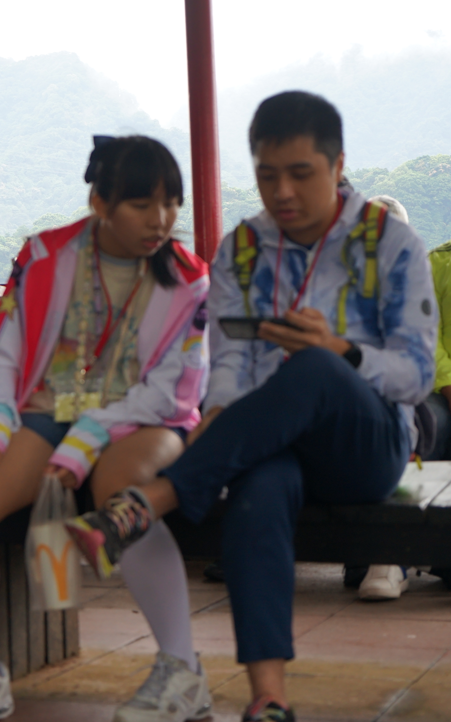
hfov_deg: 17.9
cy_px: 361
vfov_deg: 28.6
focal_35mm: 72
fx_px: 1416
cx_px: 84
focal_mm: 47
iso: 500
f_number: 4
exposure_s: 1/160
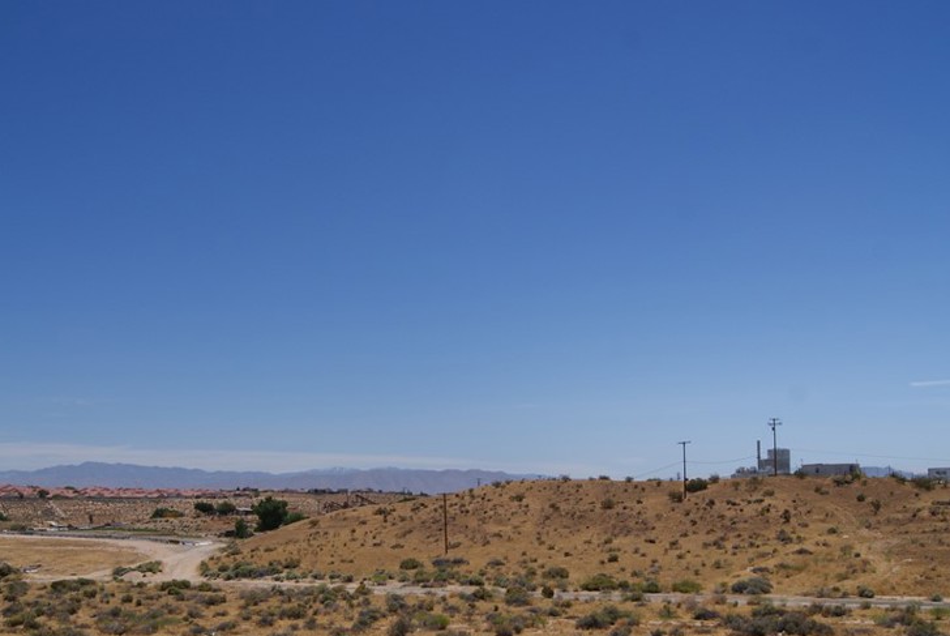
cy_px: 424
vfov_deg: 34.8
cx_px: 449
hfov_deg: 50.6
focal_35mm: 38
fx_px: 1004
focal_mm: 18
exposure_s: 1/500
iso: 100
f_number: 10
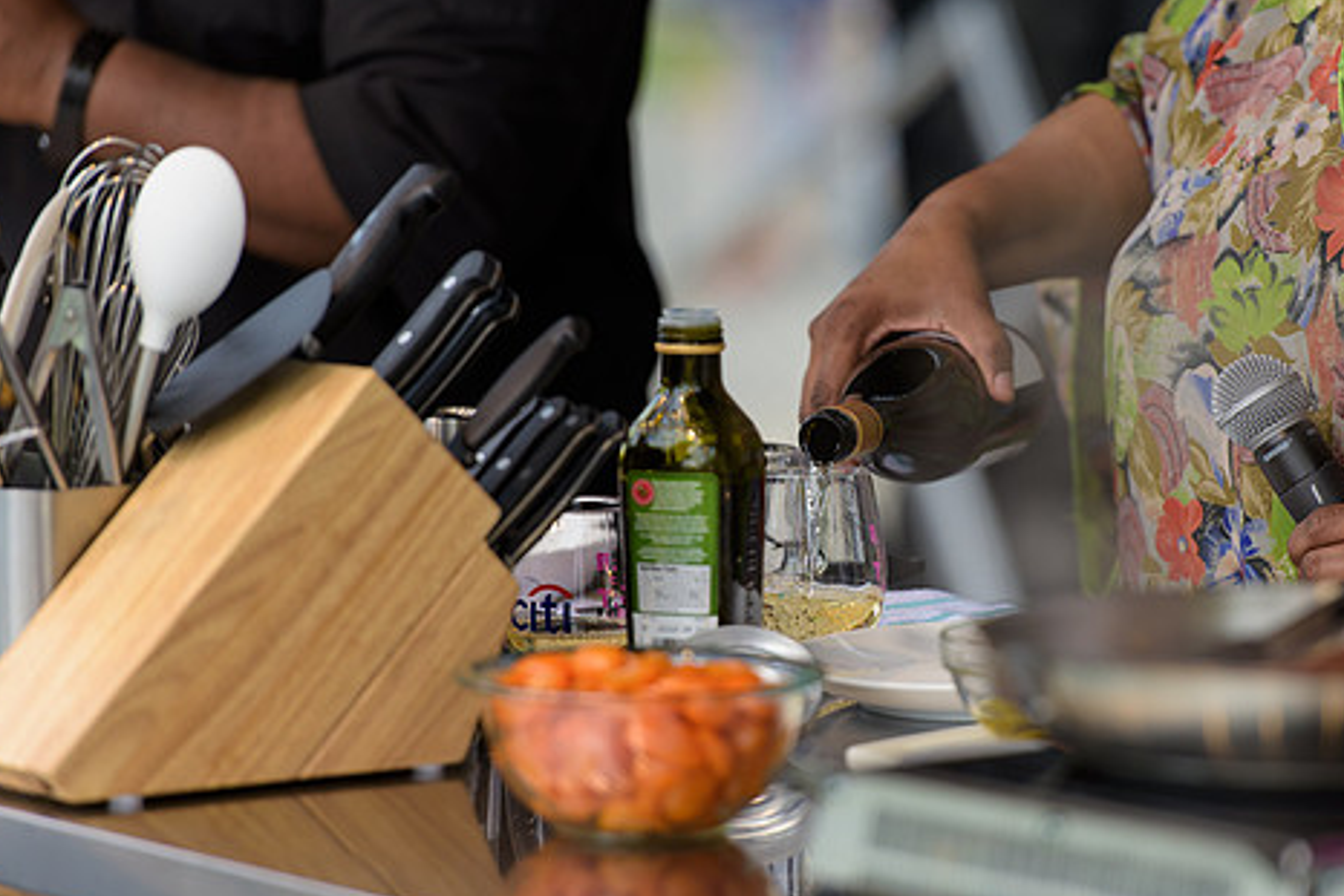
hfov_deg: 8.3
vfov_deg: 5.5
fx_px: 9298
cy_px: 474
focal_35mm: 249
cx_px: 816
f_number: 3.2
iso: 250
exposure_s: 1/1250
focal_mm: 200
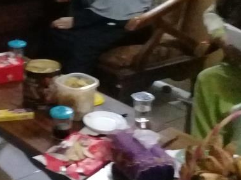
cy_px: 16
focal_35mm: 84
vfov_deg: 17.3
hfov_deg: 22.8
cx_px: 28
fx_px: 584
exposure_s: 1/17
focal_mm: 3.3
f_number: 2.2
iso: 1250
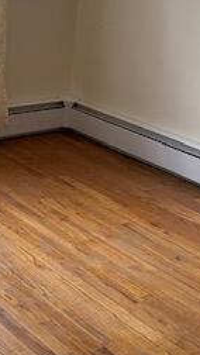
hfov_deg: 16.4
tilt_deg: -15.8
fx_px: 678
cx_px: -6
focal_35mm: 72
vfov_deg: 29.3
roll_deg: -2.3
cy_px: 144
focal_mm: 4.25
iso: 160
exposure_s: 1/60
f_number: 1.8
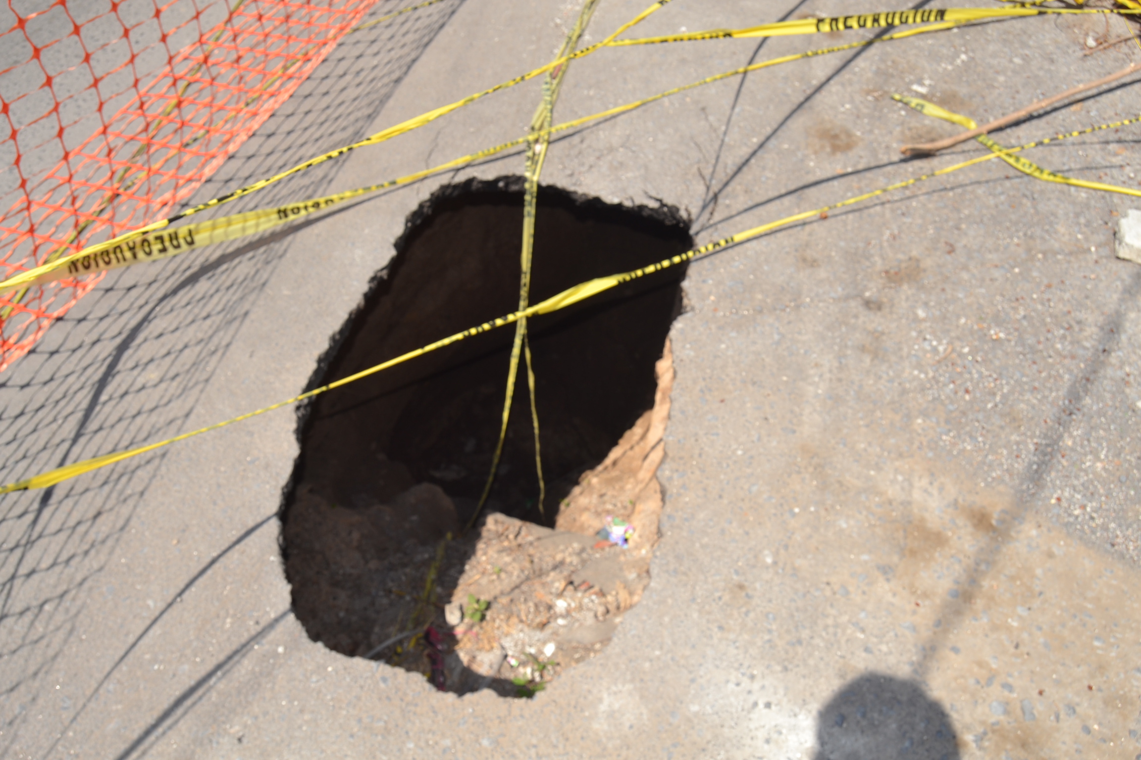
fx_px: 1046
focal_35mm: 33
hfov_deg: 57.2
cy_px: 380
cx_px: 570
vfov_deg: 40.0
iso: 100
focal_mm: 22
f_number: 8
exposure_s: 1/200
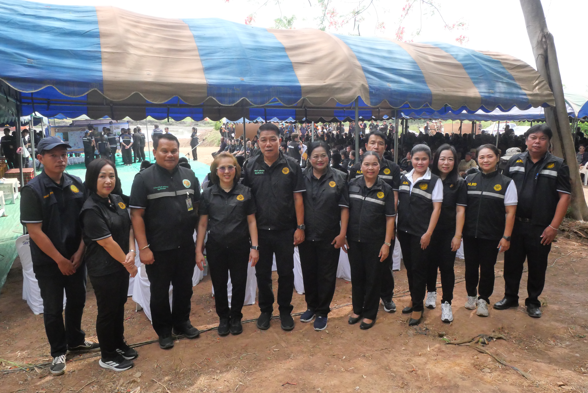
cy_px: 196
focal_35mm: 24
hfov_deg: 73.7
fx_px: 392
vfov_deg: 53.2
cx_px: 294
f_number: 10
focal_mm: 12
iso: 3200
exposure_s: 1/800
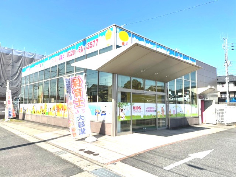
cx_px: 118
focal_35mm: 26
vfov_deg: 53.1
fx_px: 177
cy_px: 88
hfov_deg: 67.3
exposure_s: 1/1014
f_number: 1.6
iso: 32
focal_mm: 4.2
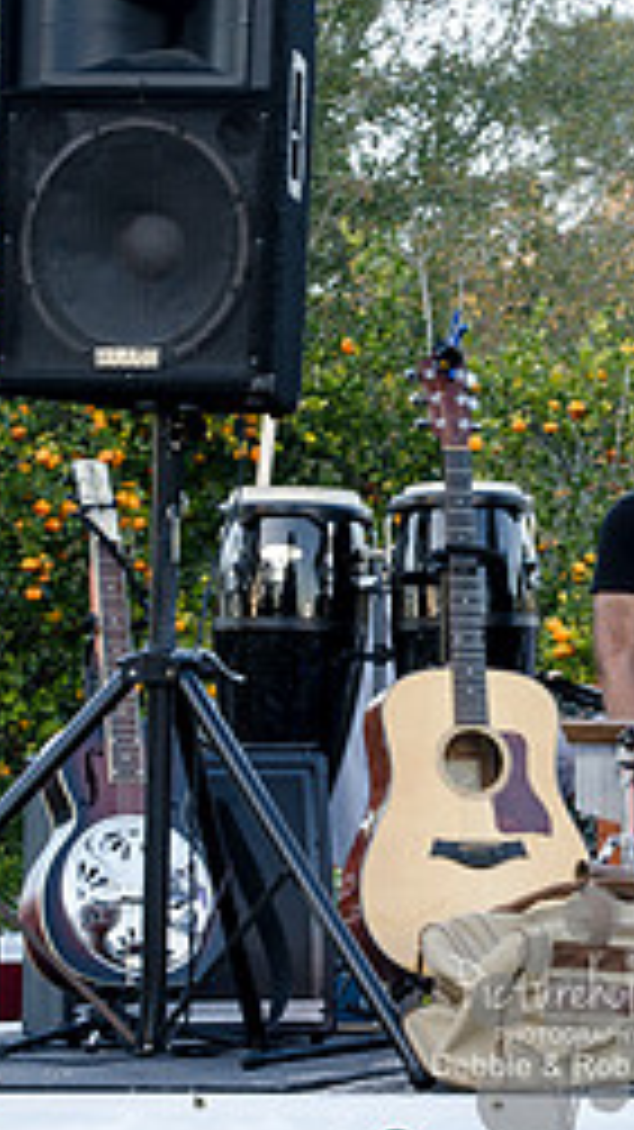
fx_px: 5056
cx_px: 495
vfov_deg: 12.7
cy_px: 545
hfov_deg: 7.2
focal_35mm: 169
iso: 320
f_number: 10
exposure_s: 1/15
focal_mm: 60
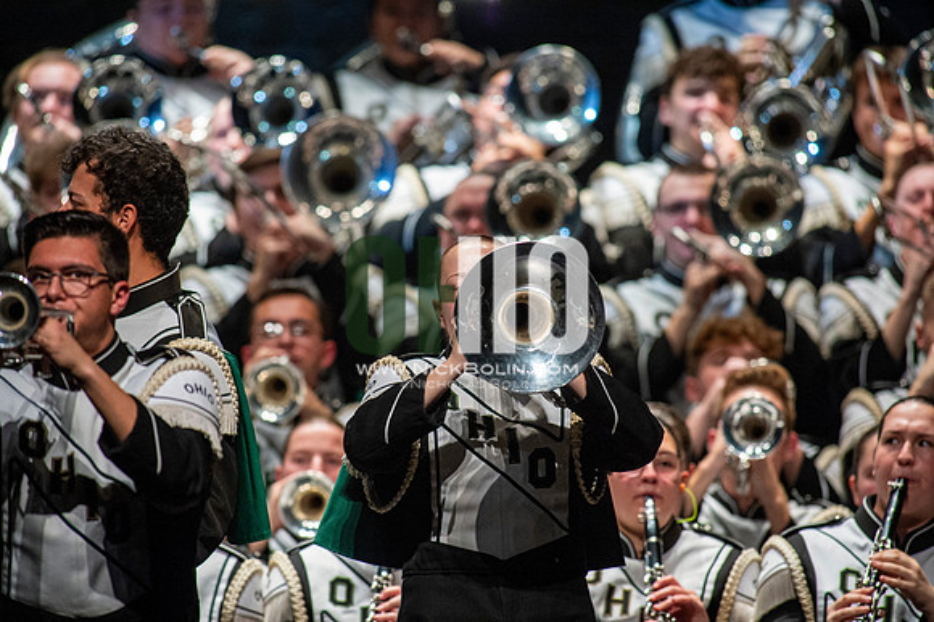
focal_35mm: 600
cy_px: 311
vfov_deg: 2.3
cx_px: 467
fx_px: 15557
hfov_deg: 3.4
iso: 5000
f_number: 5.6
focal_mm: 600
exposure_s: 1/400
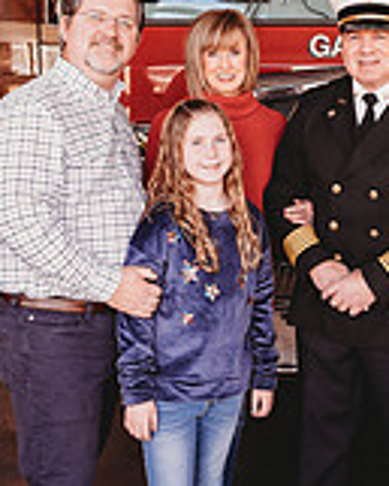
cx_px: 338
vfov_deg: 29.8
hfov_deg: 23.7
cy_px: 157
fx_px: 906
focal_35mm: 63
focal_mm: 24
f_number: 3.2
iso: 250
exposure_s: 1/250
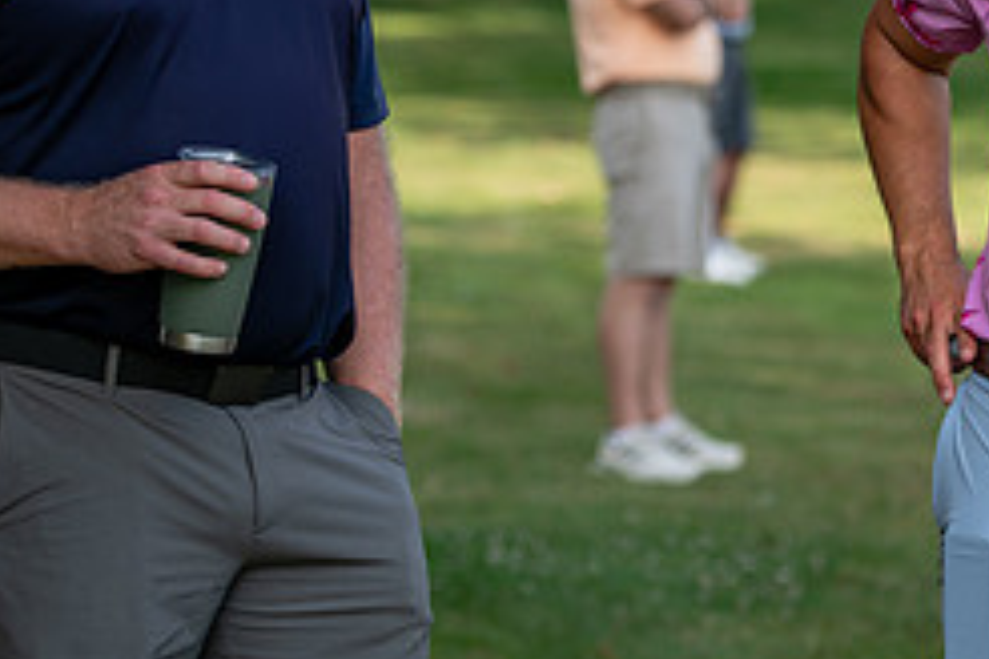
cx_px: 828
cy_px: -46
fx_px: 5576
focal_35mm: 203
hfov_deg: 10.1
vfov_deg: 6.7
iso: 64
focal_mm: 86
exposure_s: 1/400
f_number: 3.2
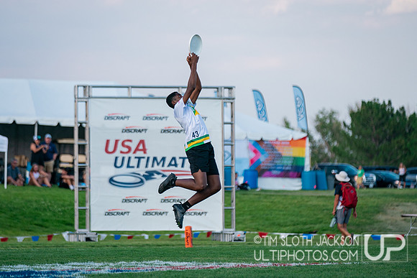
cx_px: 188
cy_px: 122
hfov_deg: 9.9
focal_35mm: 207
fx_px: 2401
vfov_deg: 6.6
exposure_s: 1/2500
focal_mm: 165
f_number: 2.8
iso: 500
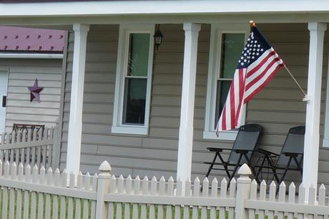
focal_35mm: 180
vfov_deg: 7.6
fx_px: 1646
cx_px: 498
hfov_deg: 11.0
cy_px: -33
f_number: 13
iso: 200
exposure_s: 1/125
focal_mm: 27
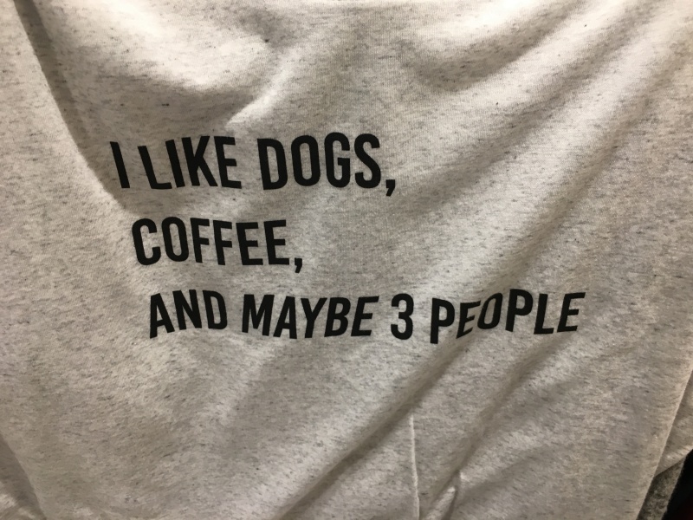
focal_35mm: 29
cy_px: 260
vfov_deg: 48.2
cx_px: 346
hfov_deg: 61.7
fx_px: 581
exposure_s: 1/30
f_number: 2.2
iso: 50
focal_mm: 4.15
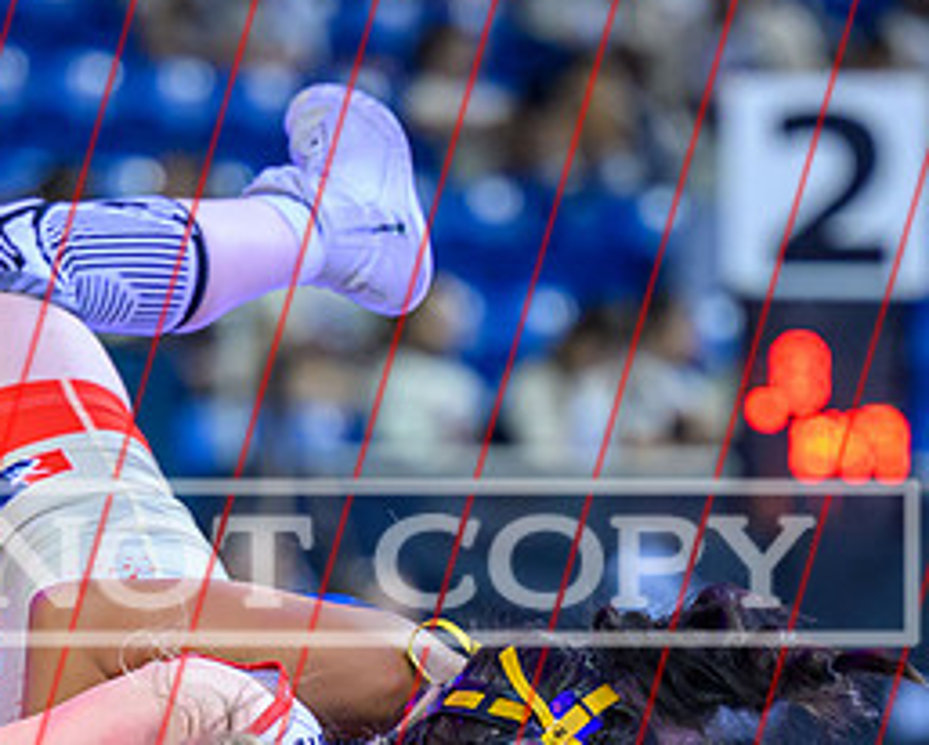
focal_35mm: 418
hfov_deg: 4.6
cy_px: 911
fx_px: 11502
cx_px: 477
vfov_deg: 3.7
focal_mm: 135
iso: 2500
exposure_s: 1/800
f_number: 2.8
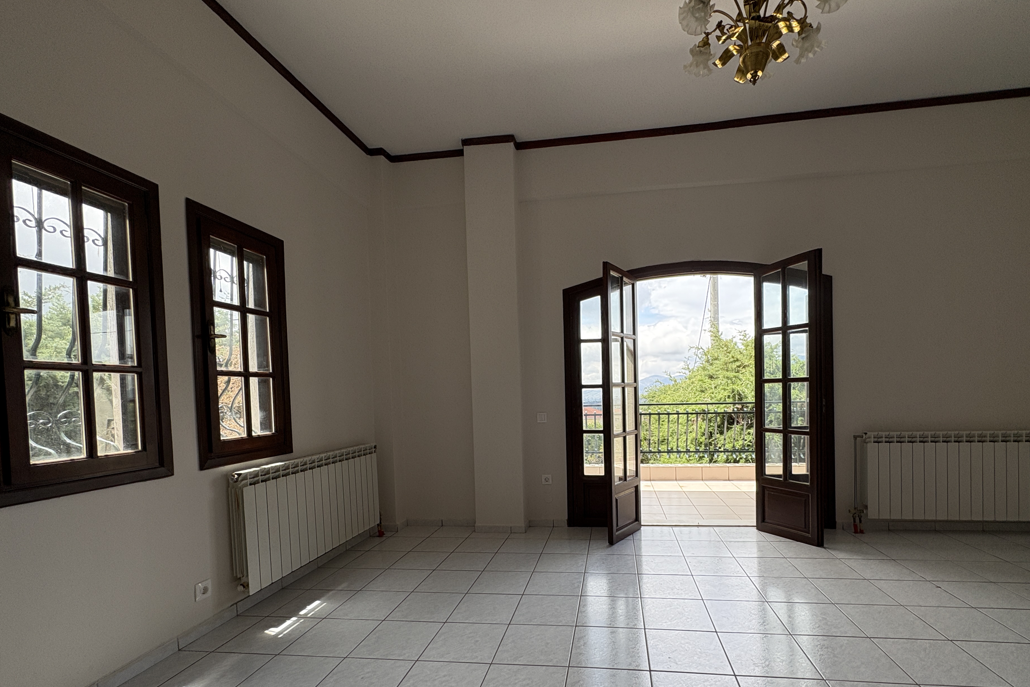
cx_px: 555
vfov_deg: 73.0
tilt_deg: -1.4
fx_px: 458
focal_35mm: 16
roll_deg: +2.4
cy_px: 409
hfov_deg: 96.5
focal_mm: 2.22
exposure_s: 1/625
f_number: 2.2
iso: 64
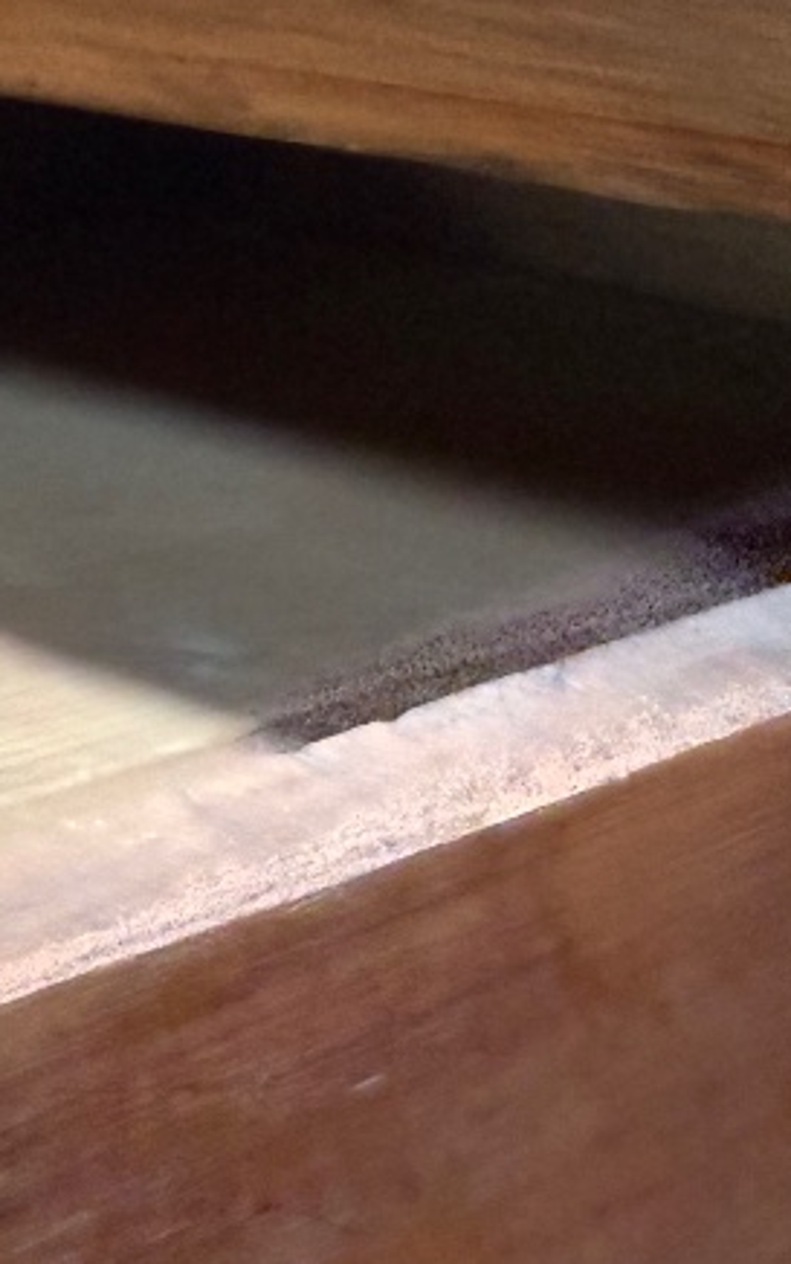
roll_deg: -1.4
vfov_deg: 25.0
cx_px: -139
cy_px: 1687
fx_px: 2411
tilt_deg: -36.8
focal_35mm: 70
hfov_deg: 17.8
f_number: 2.2
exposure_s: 1/100
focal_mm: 2.22
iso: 1000
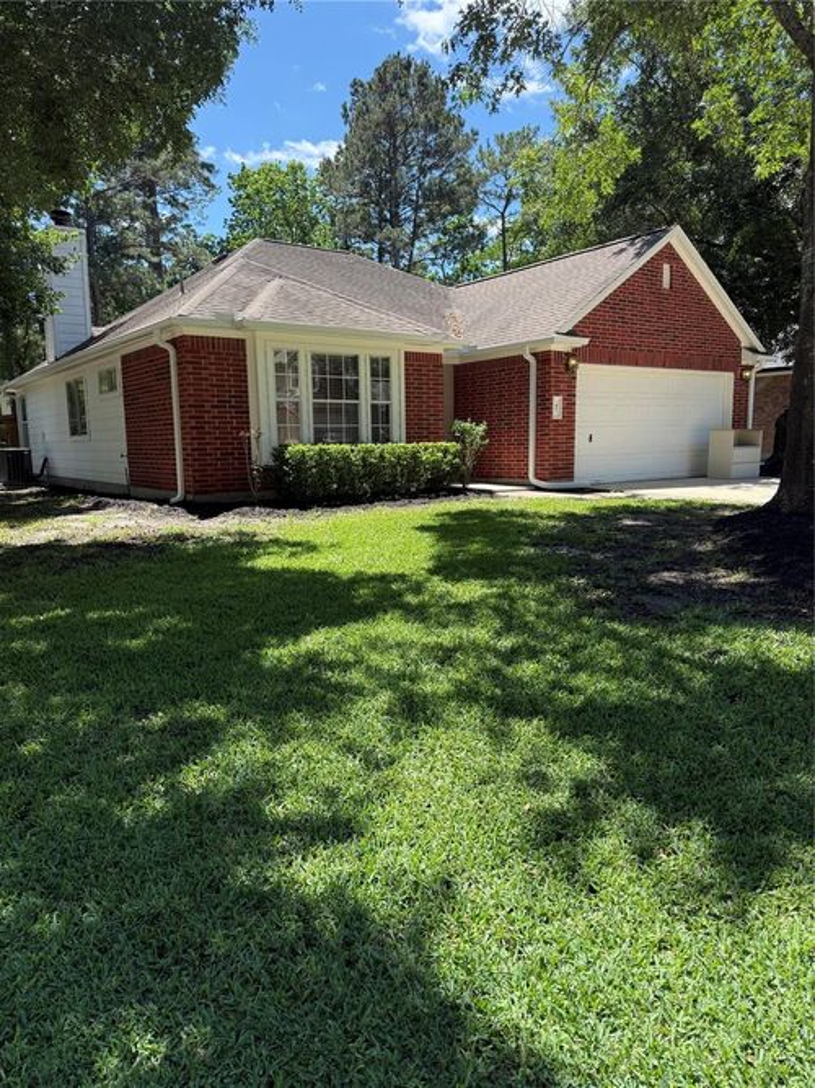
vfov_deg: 71.6
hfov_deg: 56.8
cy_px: 544
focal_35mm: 24
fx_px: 754
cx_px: 408
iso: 100
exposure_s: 1/1770
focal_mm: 6.76
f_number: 1.78
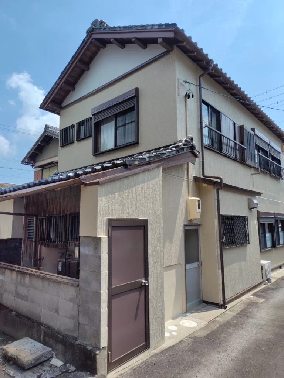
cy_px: 189
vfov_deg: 73.9
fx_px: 252
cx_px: 142
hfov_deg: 58.9
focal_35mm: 23
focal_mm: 5.6
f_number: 1.9
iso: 50
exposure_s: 1/1067
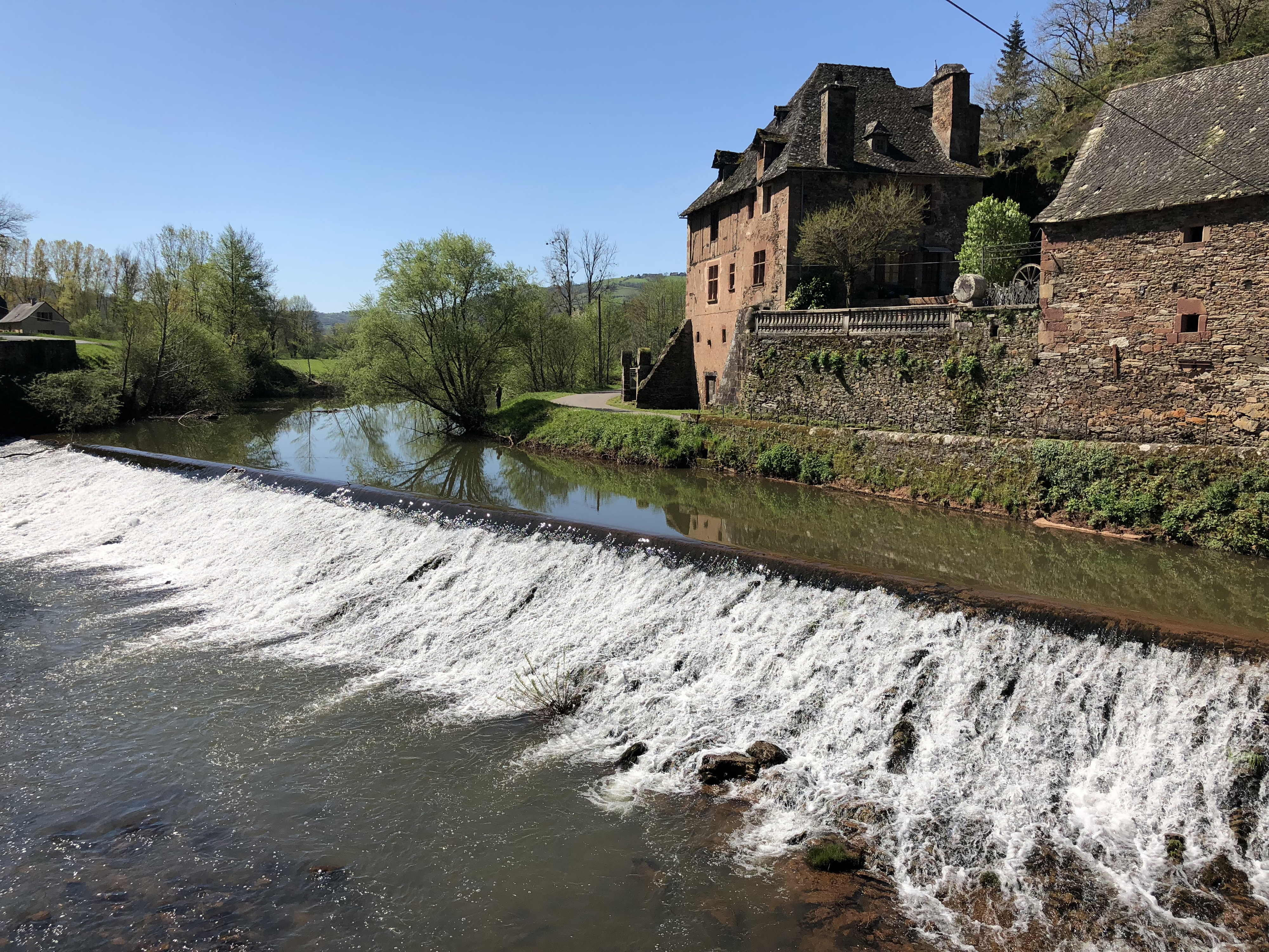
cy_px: 476
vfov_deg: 49.7
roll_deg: +0.0
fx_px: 1026
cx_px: 634
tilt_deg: -5.7
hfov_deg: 63.4
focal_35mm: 28
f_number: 1.8
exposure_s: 1/2667
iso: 20
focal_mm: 4
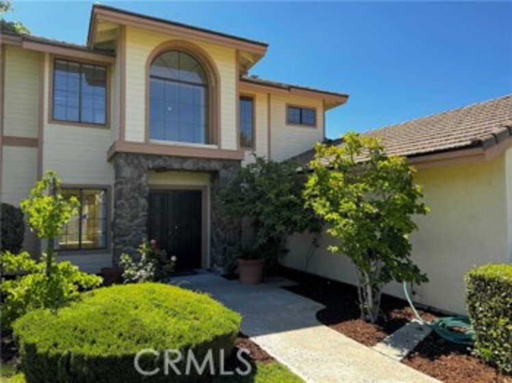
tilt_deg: +1.6
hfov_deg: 71.6
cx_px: 256
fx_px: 355
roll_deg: -0.1
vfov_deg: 56.8
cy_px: 192
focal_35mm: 24
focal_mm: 6.76
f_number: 1.78
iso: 80
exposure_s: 1/1980
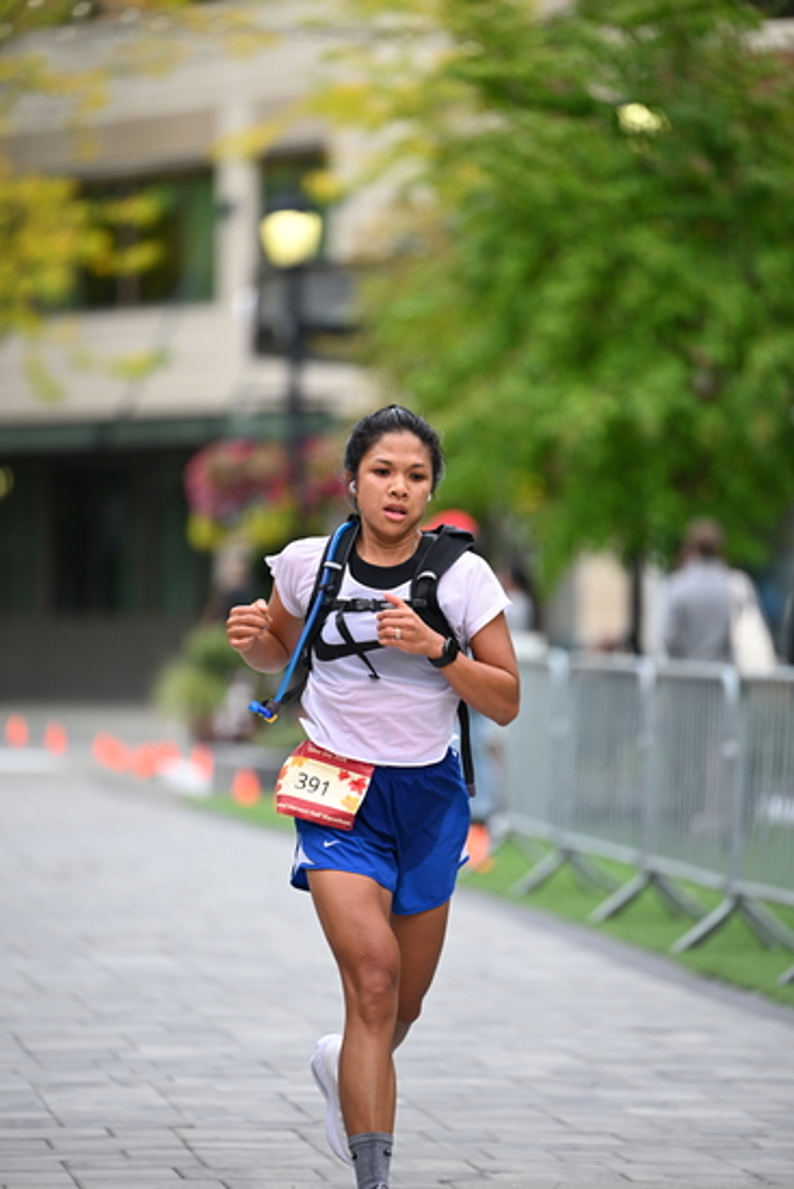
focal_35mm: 200
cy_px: 594
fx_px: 6612
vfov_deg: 10.3
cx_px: 397
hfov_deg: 6.9
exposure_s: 1/1600
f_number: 2.8
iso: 640
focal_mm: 200
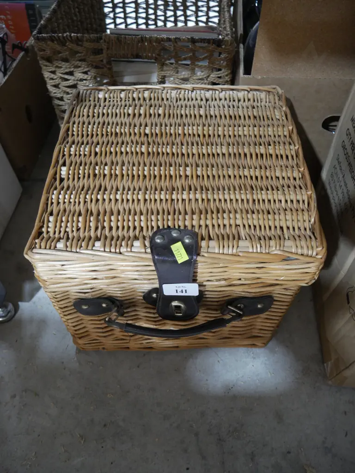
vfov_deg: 63.4
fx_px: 383
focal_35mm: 28
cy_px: 236
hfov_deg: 49.7
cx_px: 178
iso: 2000
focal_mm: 14
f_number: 3.5
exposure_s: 1/60
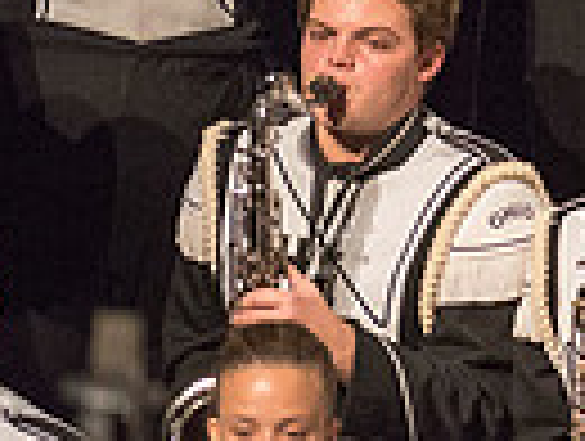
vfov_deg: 1.2
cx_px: 1071
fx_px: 21739
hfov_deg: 1.5
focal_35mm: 1284
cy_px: -92
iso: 4000
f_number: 2.8
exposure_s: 1/500
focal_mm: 300
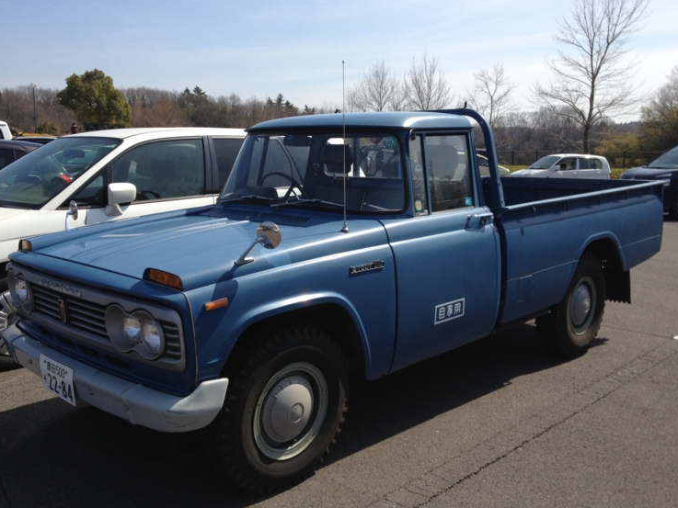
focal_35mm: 38
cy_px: 247
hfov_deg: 49.0
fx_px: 744
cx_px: 328
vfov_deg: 37.7
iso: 50
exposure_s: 1/1783
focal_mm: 4.28
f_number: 2.4
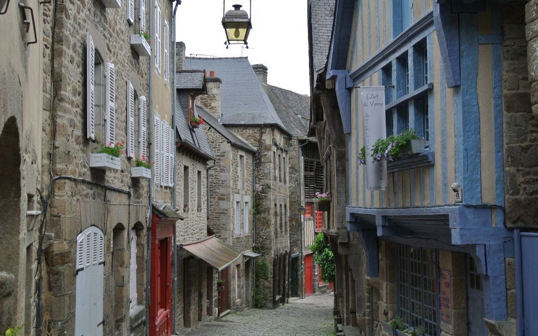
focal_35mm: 49
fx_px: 718
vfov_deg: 26.3
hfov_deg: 41.1
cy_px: 156
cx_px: 266
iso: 125
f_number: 4.5
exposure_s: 1/125
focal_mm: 17.5
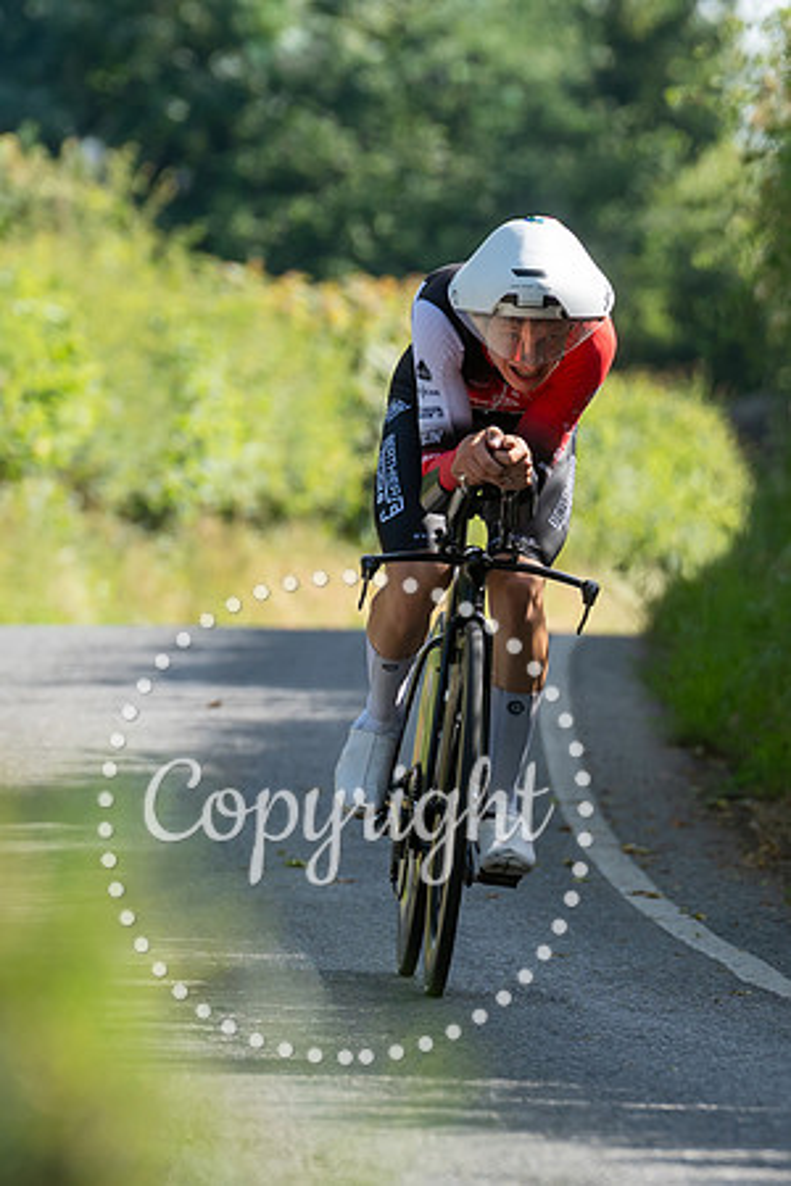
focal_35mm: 492
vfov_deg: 4.2
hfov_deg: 2.8
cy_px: 698
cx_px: 480
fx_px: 16201
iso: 400
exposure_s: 1/1000
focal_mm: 200
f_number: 4
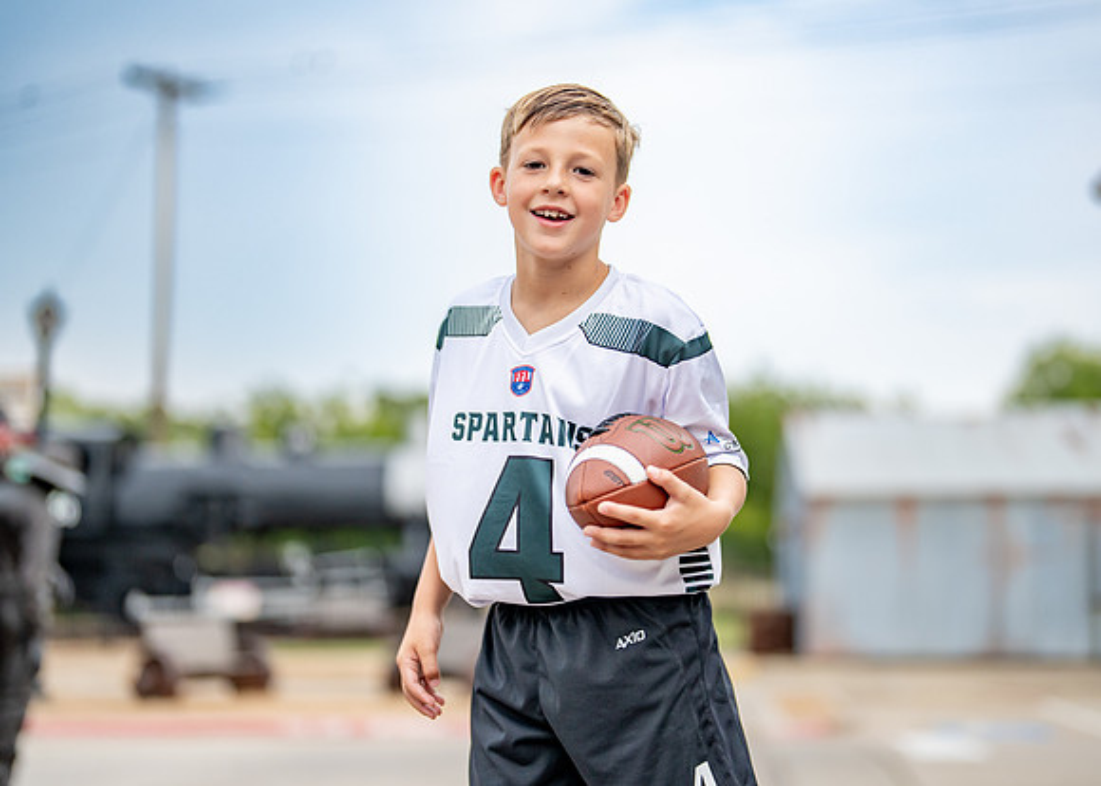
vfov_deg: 23.0
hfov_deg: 31.8
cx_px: 586
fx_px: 1933
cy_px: 354
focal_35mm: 62
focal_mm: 50
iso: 250
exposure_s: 1/2000
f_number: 1.2
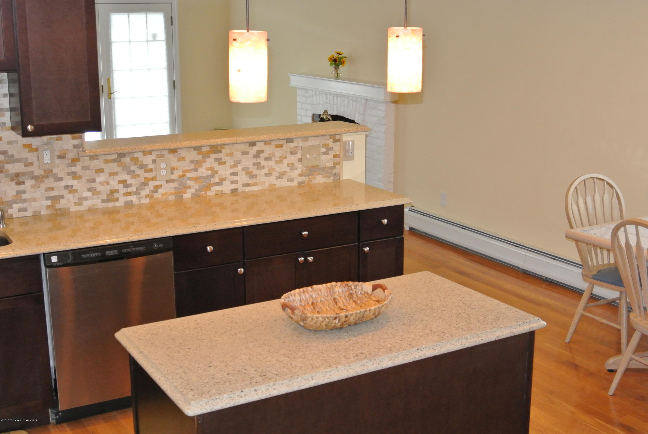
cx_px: 324
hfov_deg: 41.9
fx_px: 847
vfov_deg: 28.7
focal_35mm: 47
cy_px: 217
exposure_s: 1/60
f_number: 4.5
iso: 800
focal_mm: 17.7
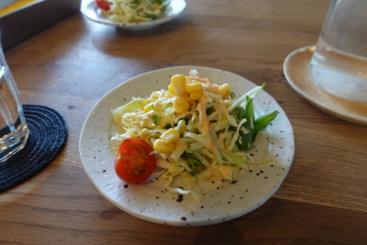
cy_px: 122
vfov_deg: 53.2
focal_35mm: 24
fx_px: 245
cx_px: 184
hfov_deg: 73.7
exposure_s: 1/30
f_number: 3.5
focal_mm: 9.4
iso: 200
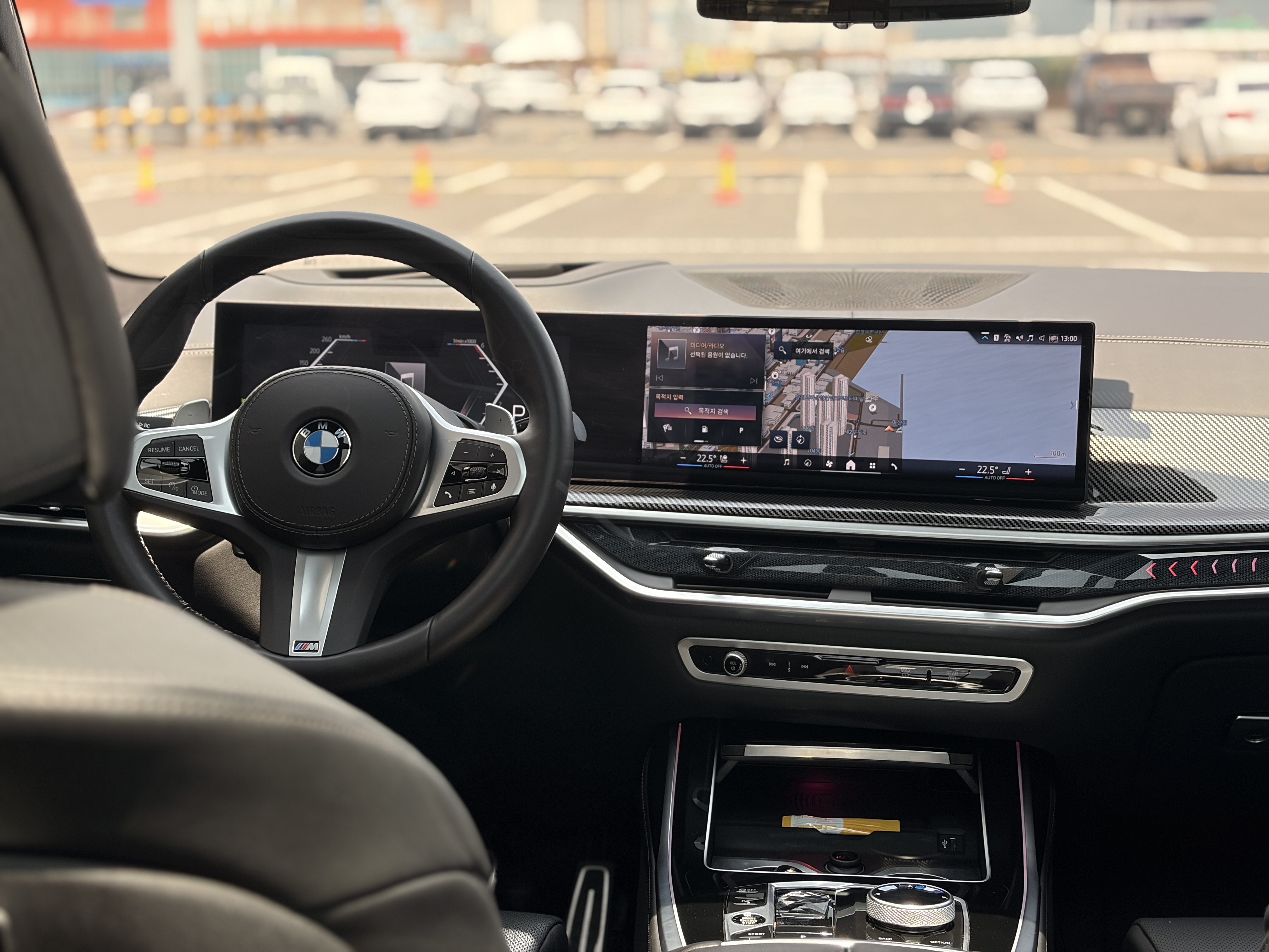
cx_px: 634
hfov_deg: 36.8
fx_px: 1906
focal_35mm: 52
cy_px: 476
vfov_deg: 28.0
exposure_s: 1/238
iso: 100
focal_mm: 5.96
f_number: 1.6
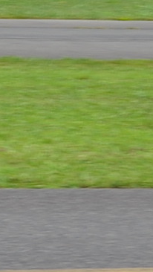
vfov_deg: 4.3
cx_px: -492
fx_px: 3568
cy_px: -65
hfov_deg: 2.4
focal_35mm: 495
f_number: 8
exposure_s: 1/250
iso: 100
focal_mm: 50
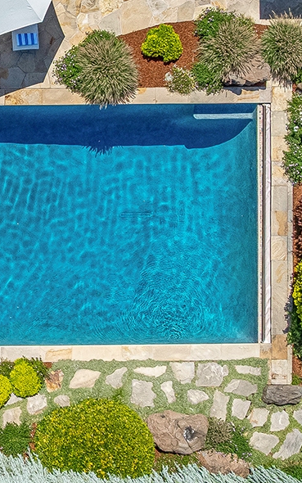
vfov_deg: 29.5
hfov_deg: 17.3
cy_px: 155
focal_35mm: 69
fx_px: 908
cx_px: -129
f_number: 2.8
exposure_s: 1/6400
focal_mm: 12.29
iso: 400
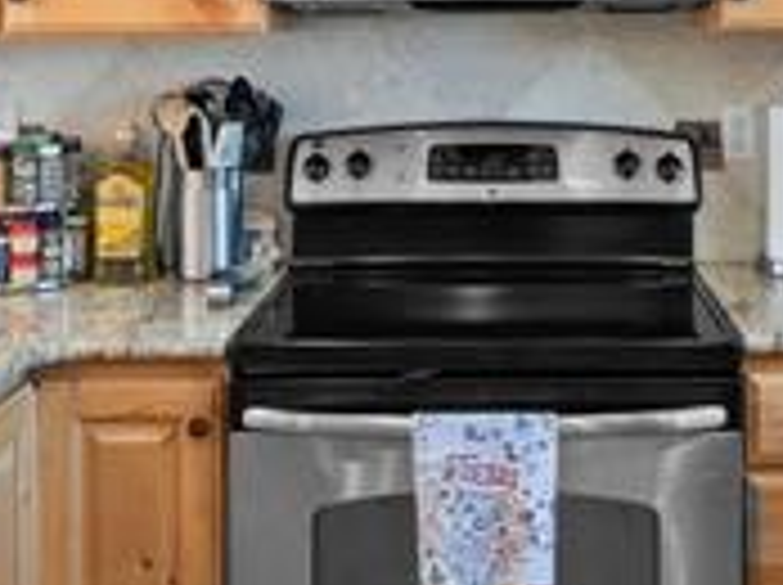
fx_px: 1333
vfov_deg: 23.8
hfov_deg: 32.5
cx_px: 513
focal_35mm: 59
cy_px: 9
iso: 400
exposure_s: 1/4
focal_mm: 8
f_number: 7.1
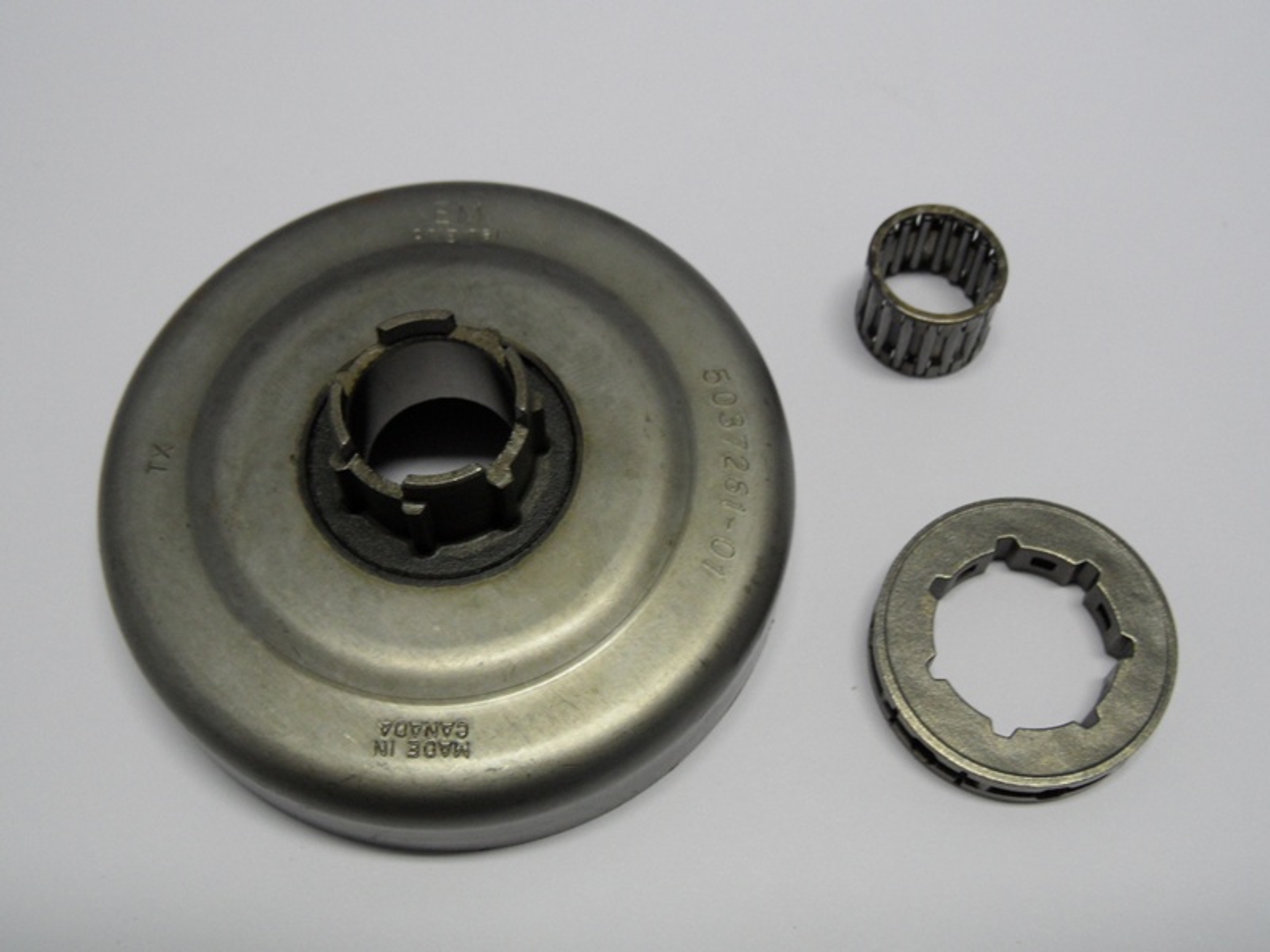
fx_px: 1468
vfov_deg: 36.0
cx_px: 635
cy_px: 476
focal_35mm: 40
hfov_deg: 46.8
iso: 200
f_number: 3.6
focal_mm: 6.5
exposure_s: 1/20
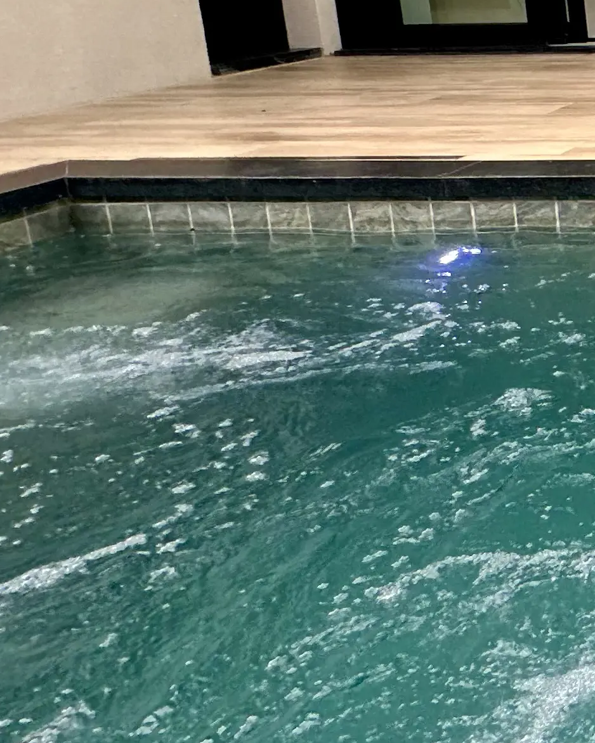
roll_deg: +0.4
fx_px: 1034
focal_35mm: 47
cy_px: 116
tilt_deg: -11.3
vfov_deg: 37.6
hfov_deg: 21.6
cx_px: 1056
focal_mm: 2.22
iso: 40
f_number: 2.2
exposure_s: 1/319
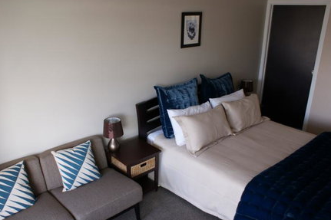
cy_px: 115
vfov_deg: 43.6
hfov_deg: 61.9
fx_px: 276
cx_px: 157
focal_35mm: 30
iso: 100
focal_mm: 18
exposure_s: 1/40
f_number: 4
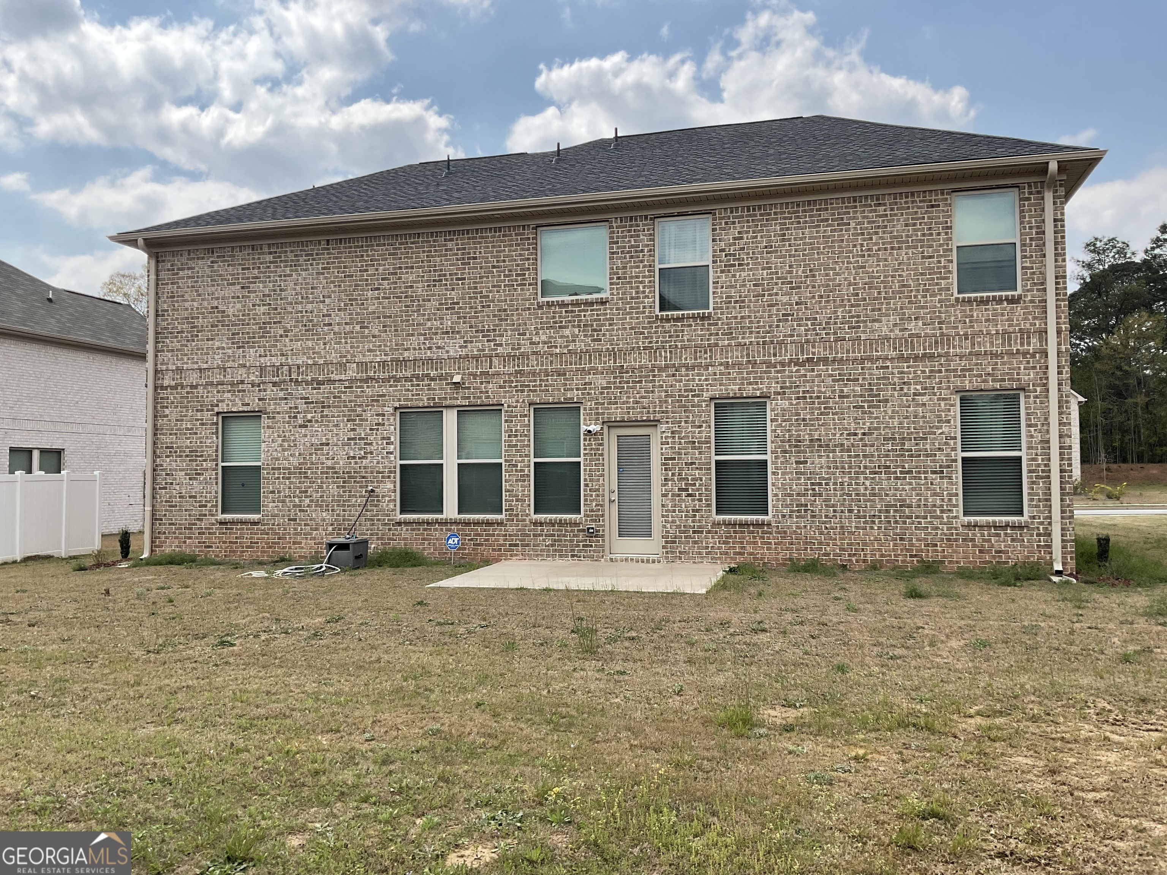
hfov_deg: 61.7
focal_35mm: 29
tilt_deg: +0.9
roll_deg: -0.2
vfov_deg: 48.2
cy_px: 438
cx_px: 584
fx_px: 978
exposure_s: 1/1534
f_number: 1.8
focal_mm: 3
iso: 16
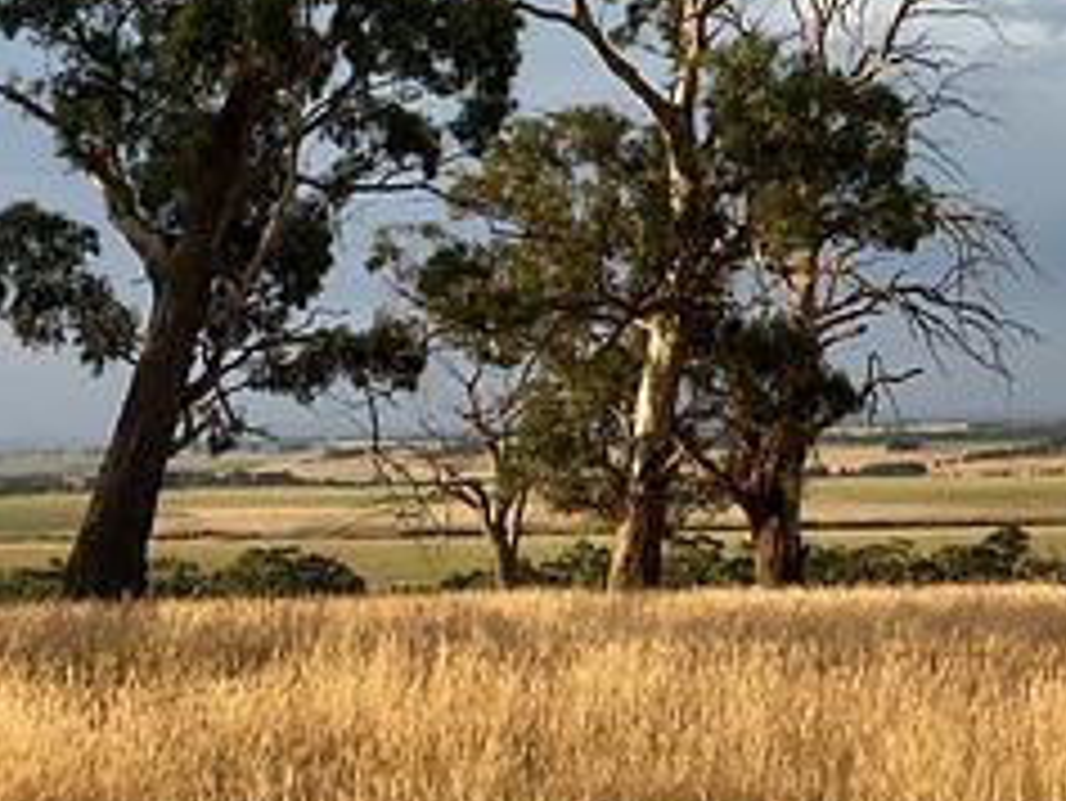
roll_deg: +1.2
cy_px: -169
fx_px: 2342
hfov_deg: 24.6
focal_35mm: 76
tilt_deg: +13.8
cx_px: 1030
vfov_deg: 18.4
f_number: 2.2
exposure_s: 1/884
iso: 25
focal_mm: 4.15
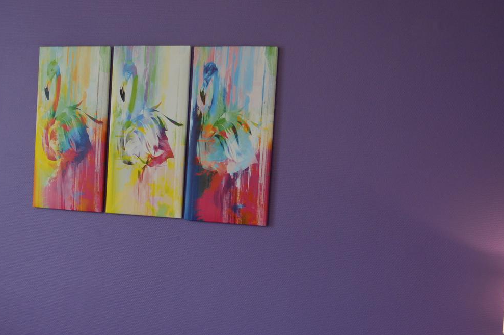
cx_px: 156
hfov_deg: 29.8
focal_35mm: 67
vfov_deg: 20.1
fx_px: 936
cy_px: 259
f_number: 4.5
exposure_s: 1/80
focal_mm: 23
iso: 400
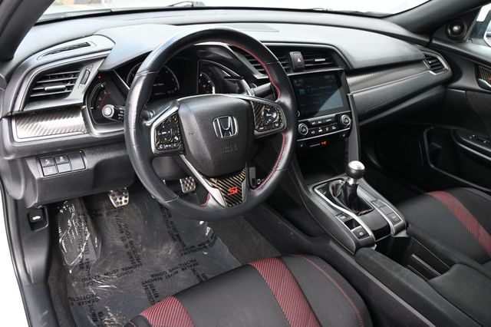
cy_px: 164
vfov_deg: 43.6
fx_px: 409
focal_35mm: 30
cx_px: 246
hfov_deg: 62.0
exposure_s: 1/125
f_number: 3.8
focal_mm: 20
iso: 400
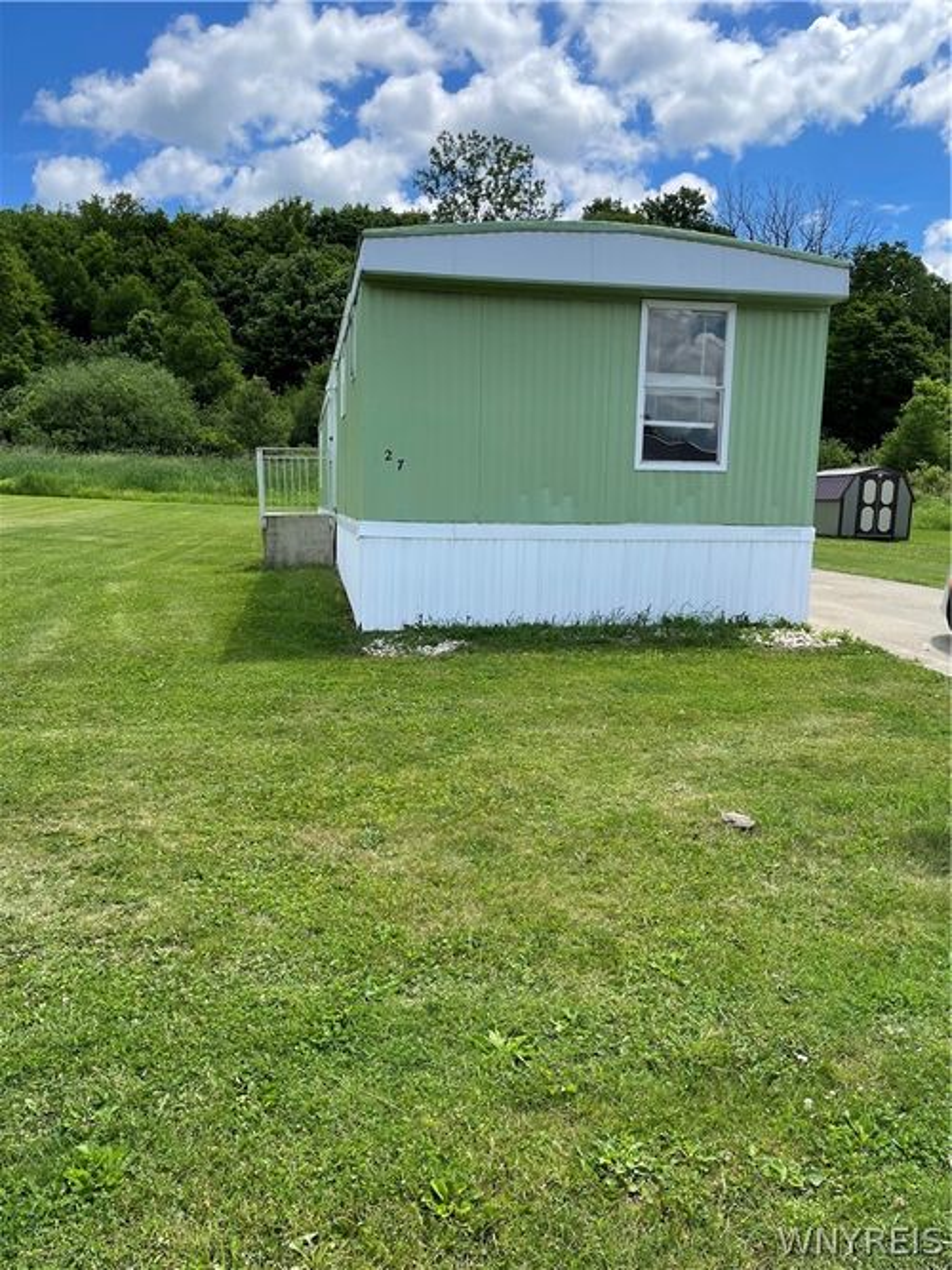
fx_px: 954
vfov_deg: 67.3
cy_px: 635
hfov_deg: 53.0
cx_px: 476
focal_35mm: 26
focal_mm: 4.2
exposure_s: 1/2132
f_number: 1.6
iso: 32
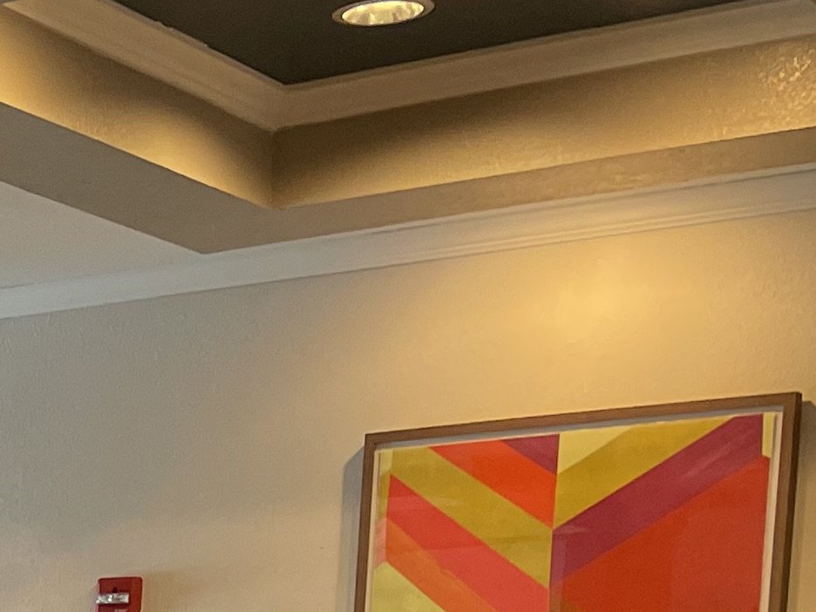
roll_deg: -1.0
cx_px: -641
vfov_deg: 11.9
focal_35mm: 112
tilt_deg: -7.5
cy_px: 1180
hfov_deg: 15.2
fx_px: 2640
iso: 125
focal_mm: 4.2
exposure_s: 1/60
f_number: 1.6
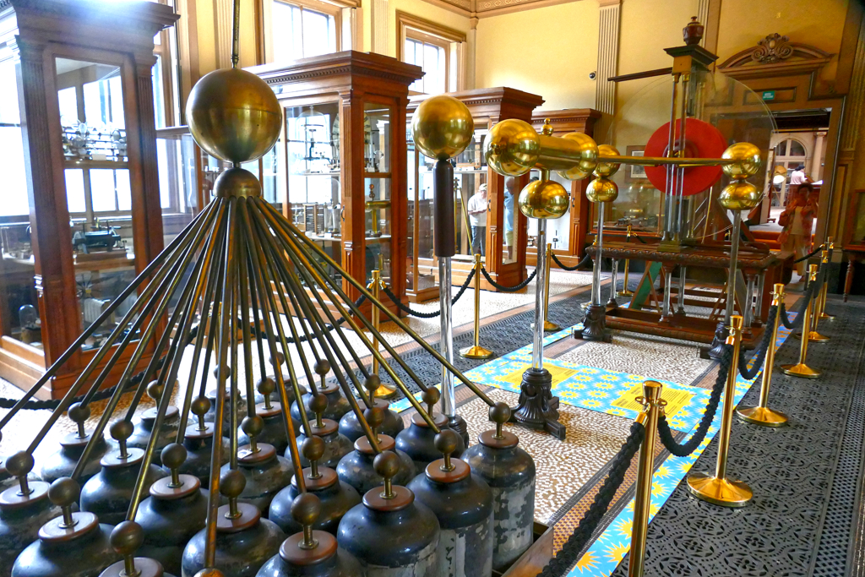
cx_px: 432
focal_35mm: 25
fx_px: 601
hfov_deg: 71.5
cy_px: 288
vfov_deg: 51.3
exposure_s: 1/50
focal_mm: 9.1
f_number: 2.8
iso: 1600
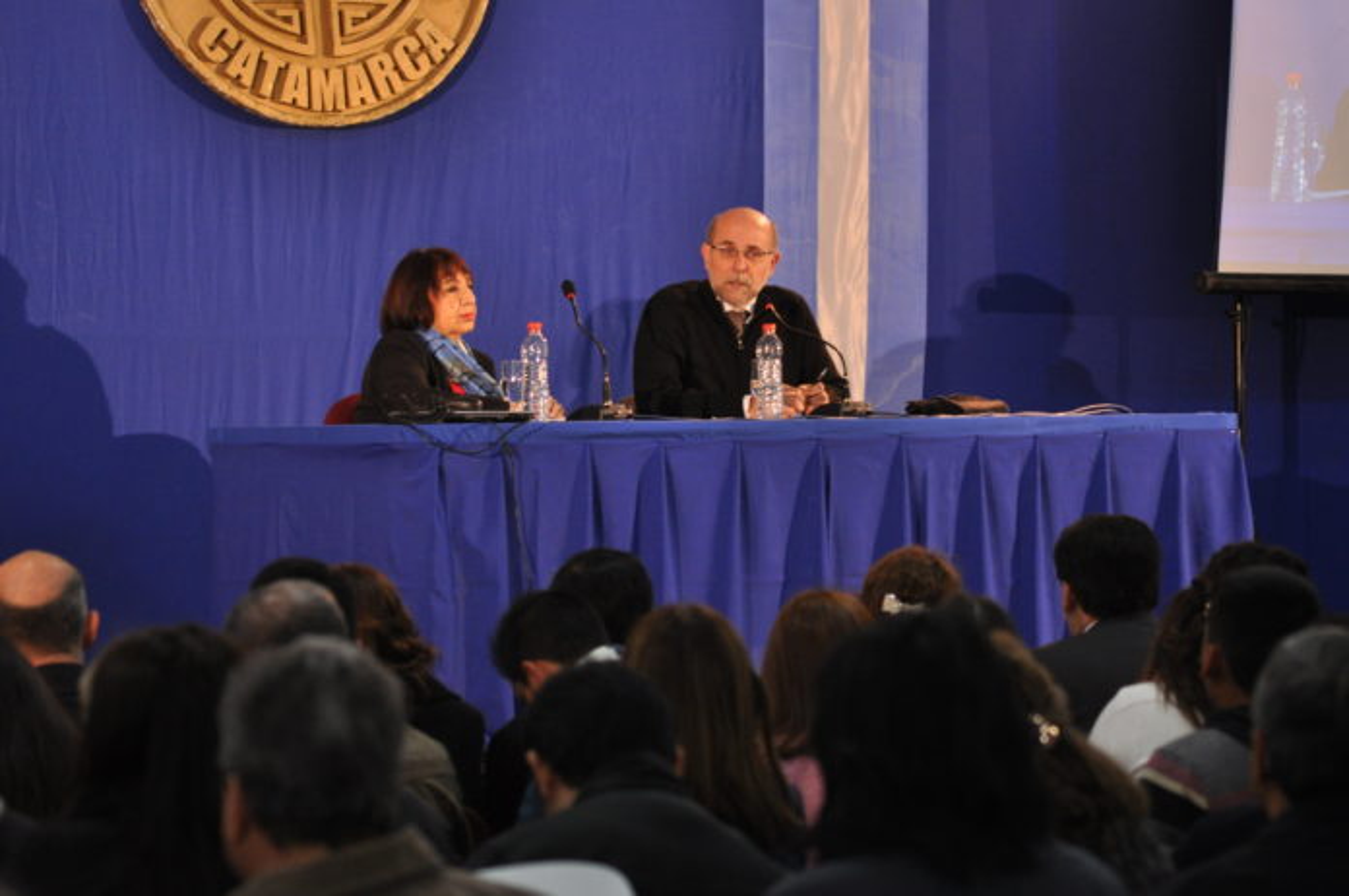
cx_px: 674
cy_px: 448
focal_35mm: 142
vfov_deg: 9.6
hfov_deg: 14.4
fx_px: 5332
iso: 800
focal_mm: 95
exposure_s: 1/50
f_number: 4.5
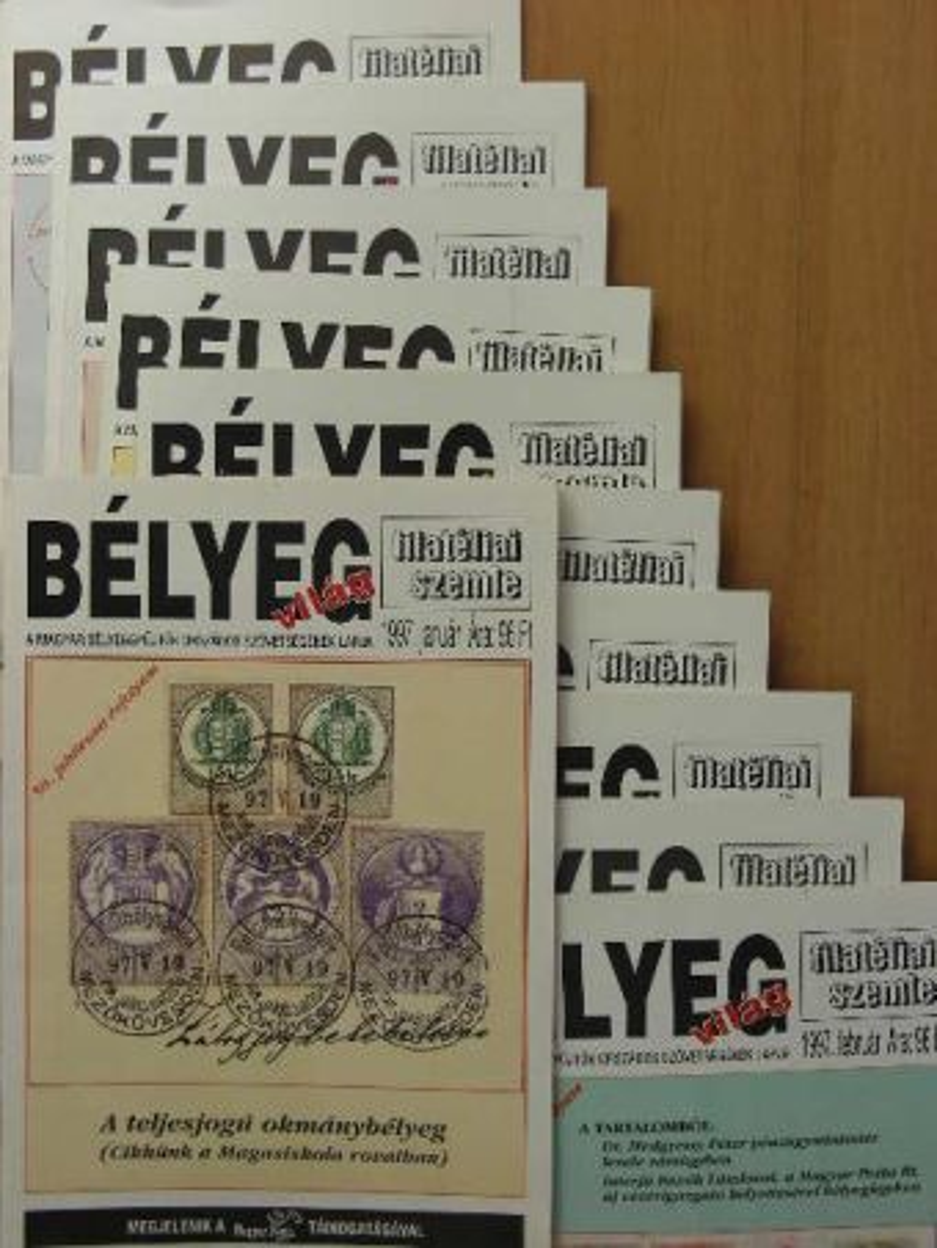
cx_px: 468
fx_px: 1912
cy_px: 624
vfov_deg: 36.2
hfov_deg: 27.5
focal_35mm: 53
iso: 113
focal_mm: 8.8
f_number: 3.5
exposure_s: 1/30
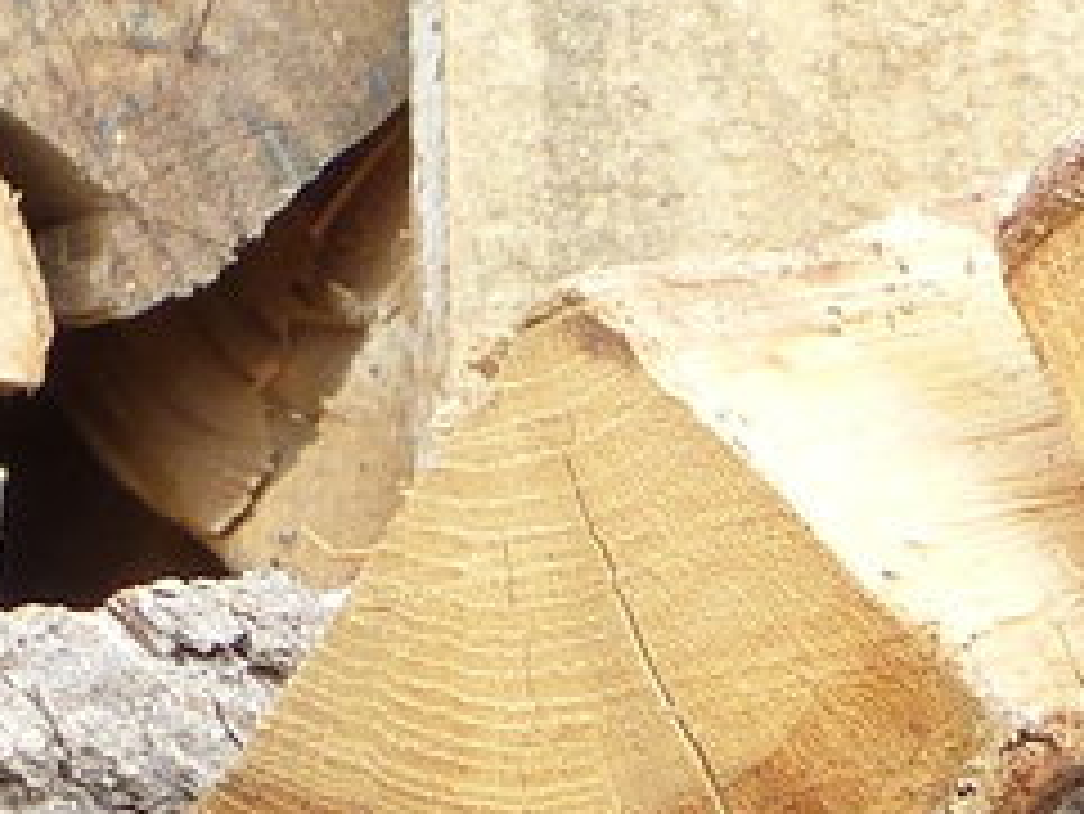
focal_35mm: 498
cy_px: 1417
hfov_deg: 4.0
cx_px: 1322
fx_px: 15603
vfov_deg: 3.0
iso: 100
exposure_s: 1/125
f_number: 3.5
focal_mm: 13.5
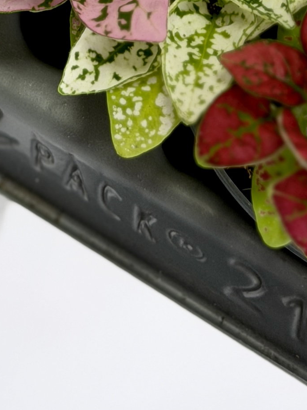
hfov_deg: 7.1
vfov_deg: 9.0
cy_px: -347
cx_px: 183
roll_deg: +1.1
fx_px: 2484
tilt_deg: -21.9
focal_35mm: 210
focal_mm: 6.76
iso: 50
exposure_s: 1/121
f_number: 1.78
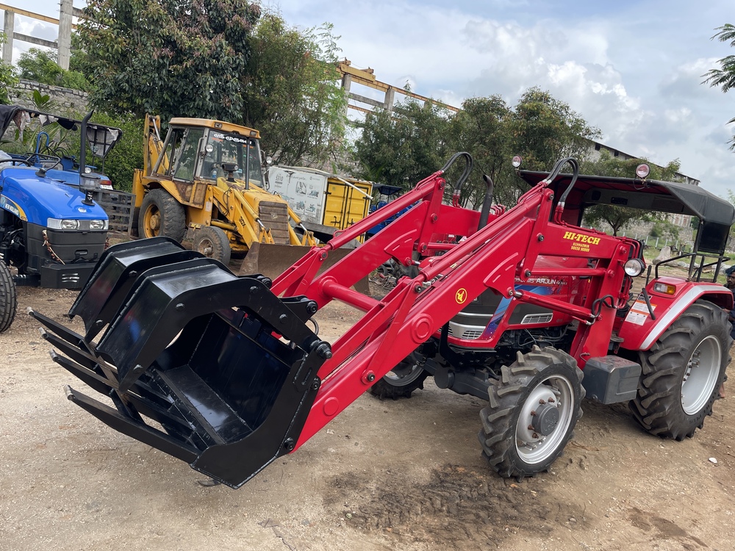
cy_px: 276
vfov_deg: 53.1
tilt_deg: -7.7
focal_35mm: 26
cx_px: 368
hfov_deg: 67.3
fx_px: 552
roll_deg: -7.7
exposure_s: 1/855
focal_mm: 4.2
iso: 32
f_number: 1.6
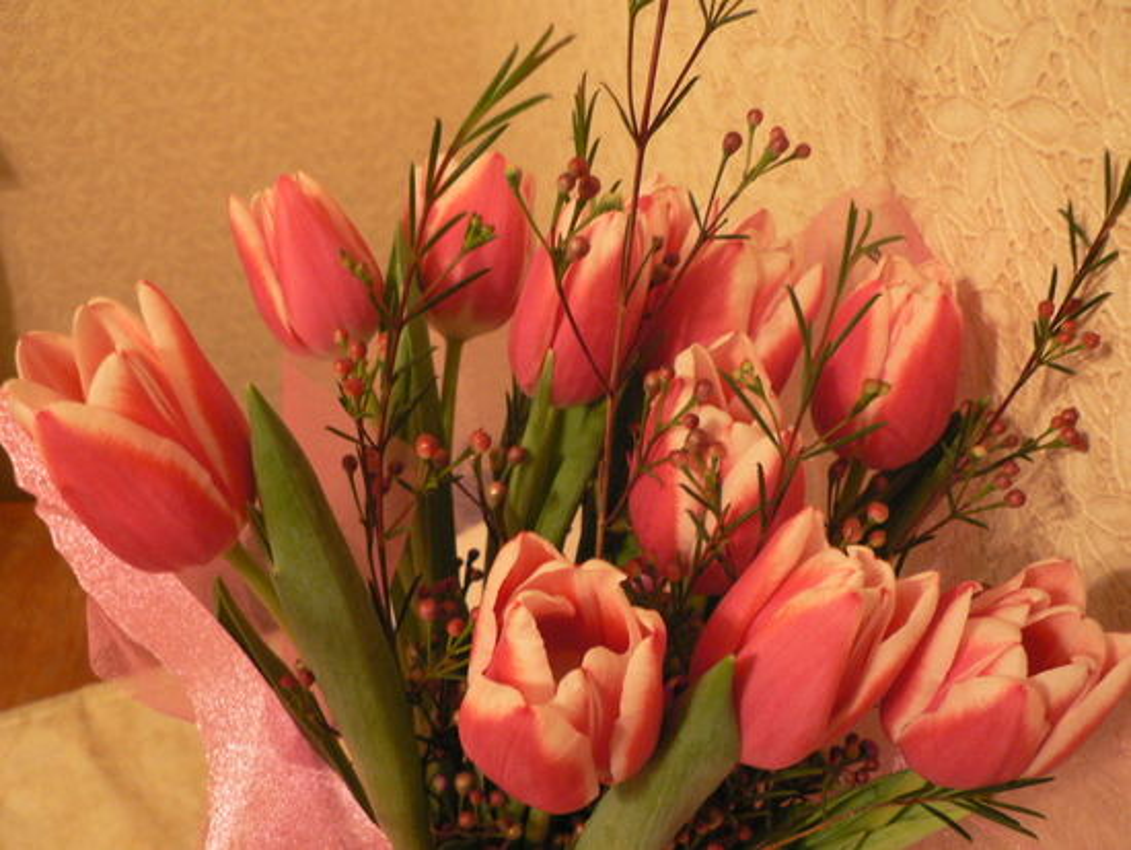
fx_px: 1177
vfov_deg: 39.7
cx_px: 566
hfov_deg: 51.3
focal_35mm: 36
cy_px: 425
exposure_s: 1/6
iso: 200
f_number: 2.8
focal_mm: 6
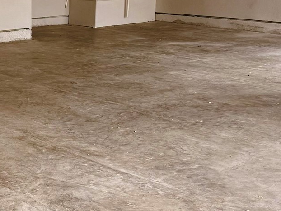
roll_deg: +0.2
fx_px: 642
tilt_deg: -14.4
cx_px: 5
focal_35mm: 79
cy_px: 120
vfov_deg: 18.7
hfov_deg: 23.7
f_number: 1.78
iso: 80
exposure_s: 1/539
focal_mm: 6.76
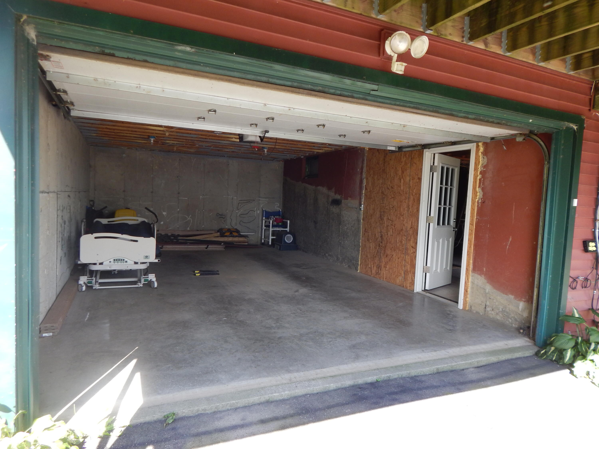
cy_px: 224
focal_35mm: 23
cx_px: 300
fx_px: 398
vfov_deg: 58.9
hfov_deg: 73.9
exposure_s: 1/100
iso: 125
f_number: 3
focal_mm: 4
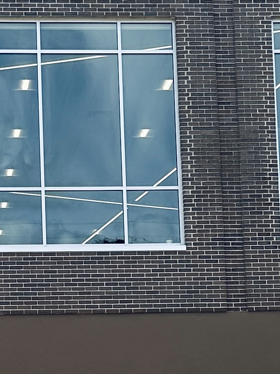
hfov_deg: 12.8
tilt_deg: +9.3
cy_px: 364
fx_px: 1240
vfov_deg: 16.8
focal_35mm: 115
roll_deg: +0.2
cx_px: 49
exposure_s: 1/3861
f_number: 1.78
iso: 80
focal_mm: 6.86
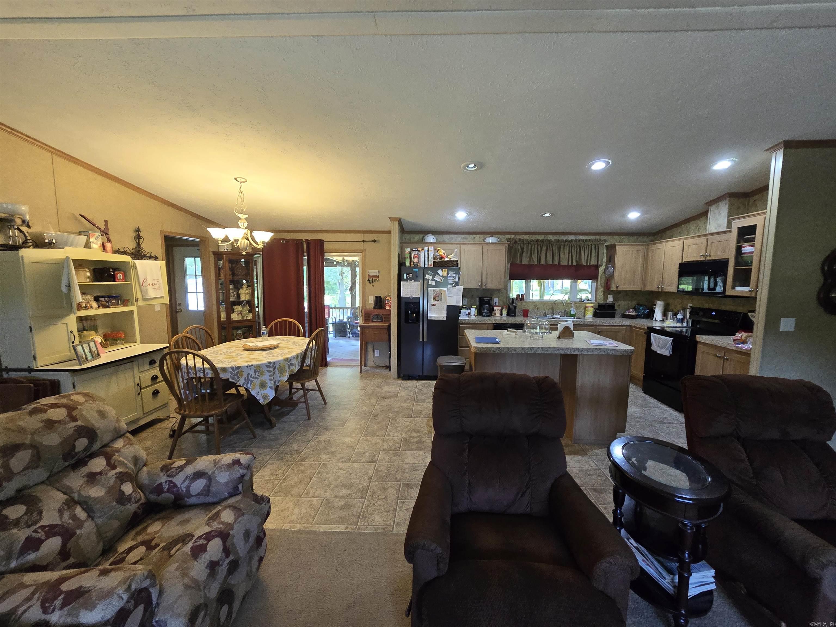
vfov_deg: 89.9
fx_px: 314
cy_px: 314
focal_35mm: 13
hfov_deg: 106.2
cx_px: 418
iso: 320
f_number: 2.2
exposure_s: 1/60
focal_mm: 2.2
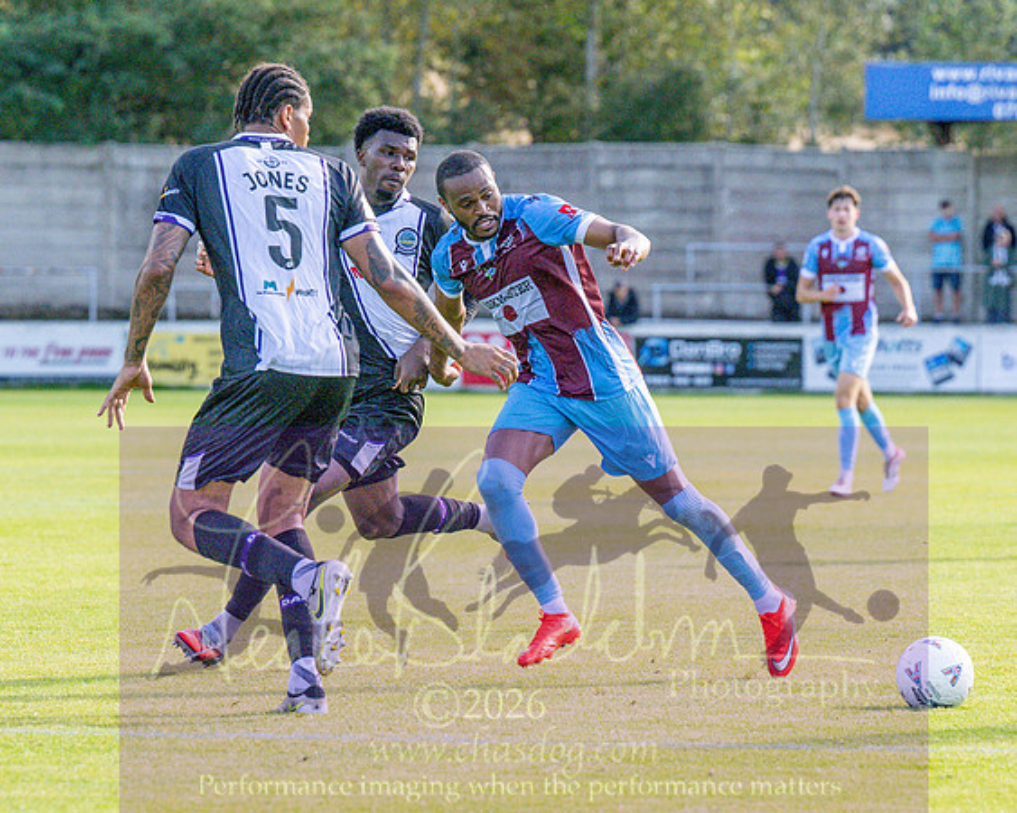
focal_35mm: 274
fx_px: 8254
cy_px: 427
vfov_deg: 5.6
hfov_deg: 7.0
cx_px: 366
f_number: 4
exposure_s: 1/3200
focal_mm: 135
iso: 400
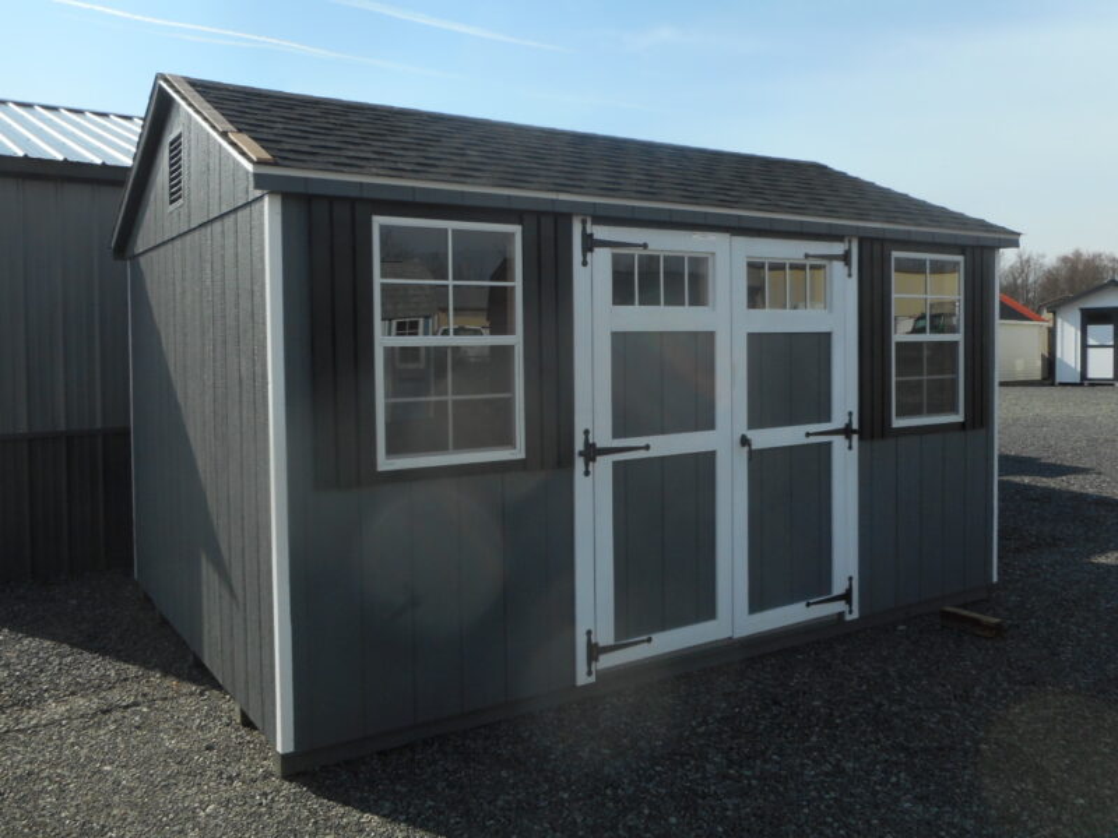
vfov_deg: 54.9
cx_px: 559
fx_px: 807
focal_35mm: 25
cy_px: 419
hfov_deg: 69.4
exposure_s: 1/640
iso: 80
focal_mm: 4.5
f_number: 3.7
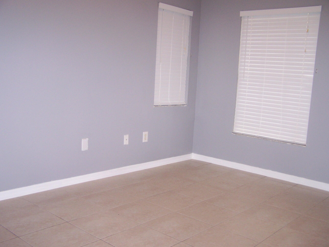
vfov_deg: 37.7
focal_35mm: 38
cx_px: 164
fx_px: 361
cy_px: 124
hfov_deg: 49.0
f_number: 2.8
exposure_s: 1/60
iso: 140
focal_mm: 6.3
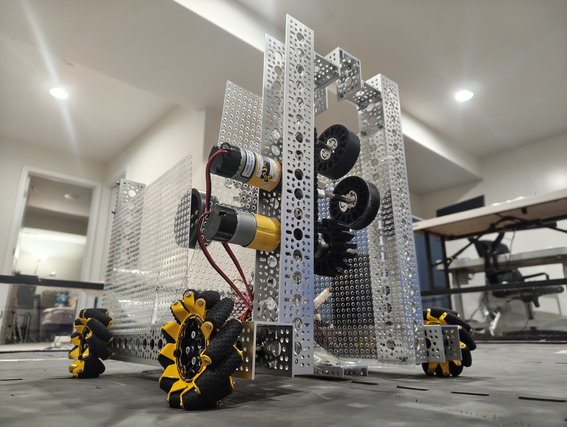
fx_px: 394
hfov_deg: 71.5
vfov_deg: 56.9
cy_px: 214
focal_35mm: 24
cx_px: 284
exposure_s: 1/33.3
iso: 509
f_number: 1.88
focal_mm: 5.56
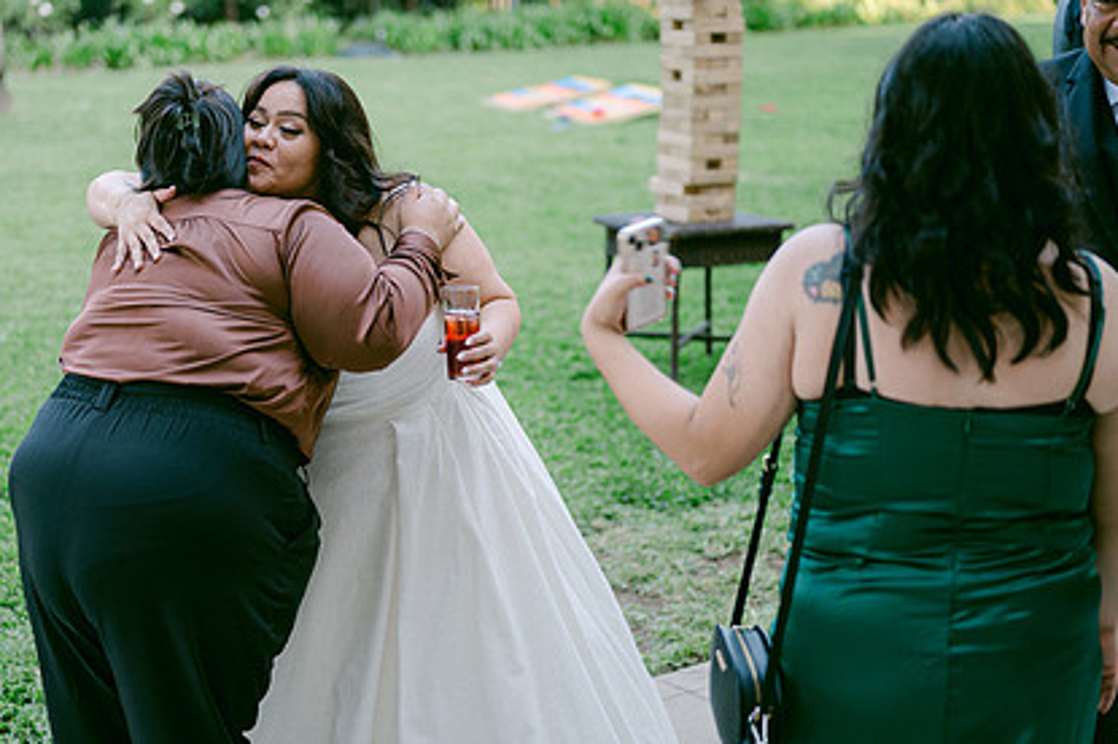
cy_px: 337
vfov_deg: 19.2
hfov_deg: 28.3
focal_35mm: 71
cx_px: 359
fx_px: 2203
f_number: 1.8
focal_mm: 50
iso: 100
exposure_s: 1/125
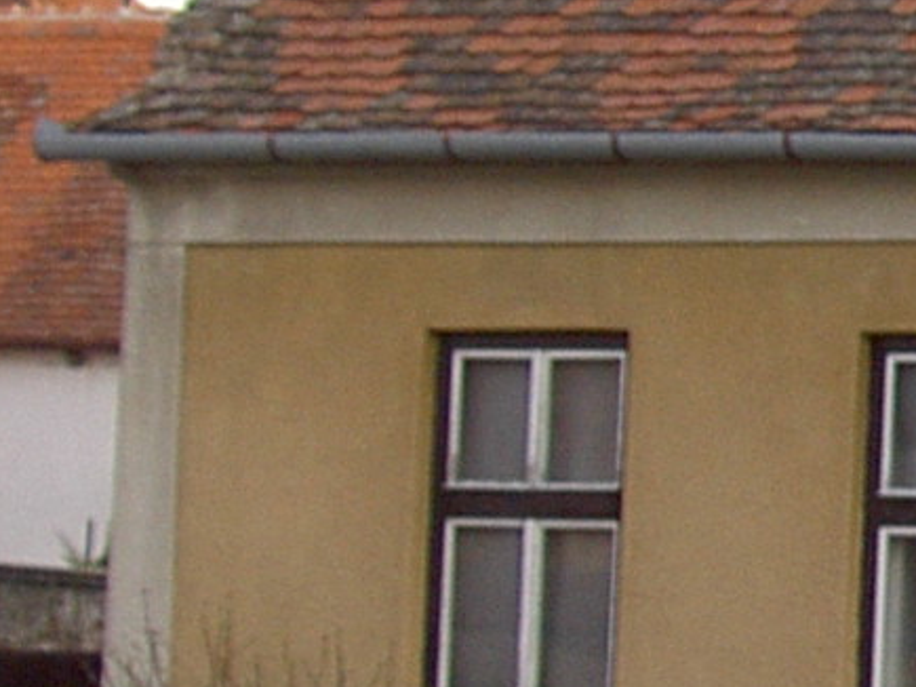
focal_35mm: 328
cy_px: 352
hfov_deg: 5.7
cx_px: 2672
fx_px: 8677
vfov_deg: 4.5
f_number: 3.3
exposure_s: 1/60
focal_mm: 11.3
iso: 100
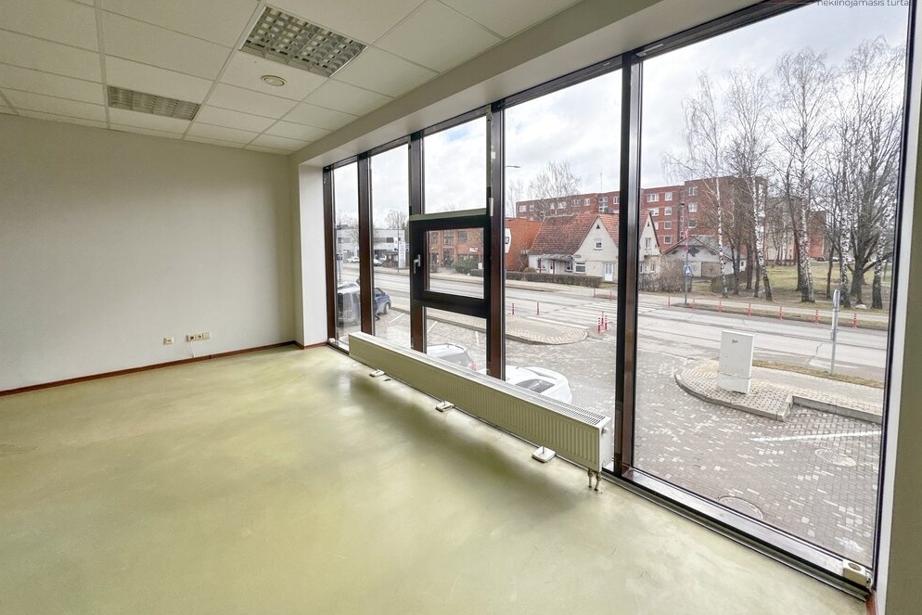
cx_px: 470
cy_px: 269
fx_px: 384
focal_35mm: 15
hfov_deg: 100.4
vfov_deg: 77.0
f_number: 2.2
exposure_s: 1/532
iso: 40
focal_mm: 2.22
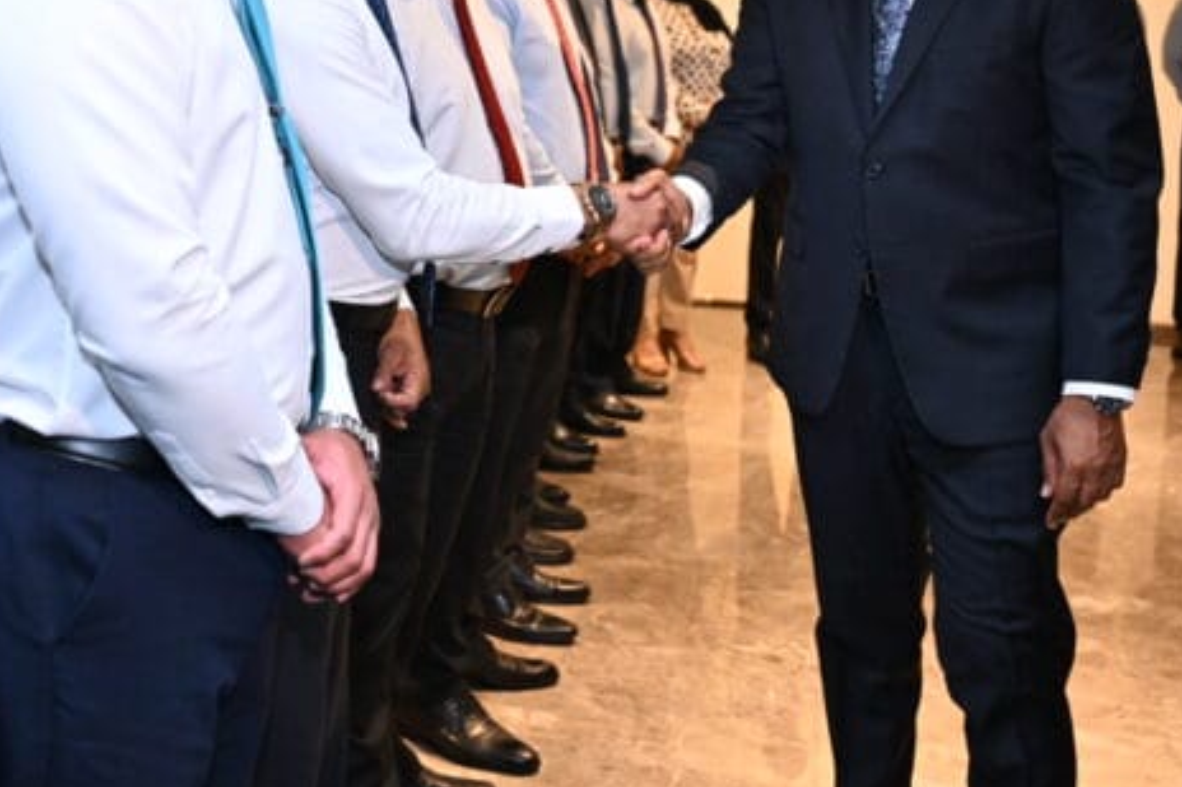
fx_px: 1739
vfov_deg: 25.0
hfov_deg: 36.4
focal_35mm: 53
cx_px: 257
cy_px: 148
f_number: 3.5
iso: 2000
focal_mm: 32
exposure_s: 1/125
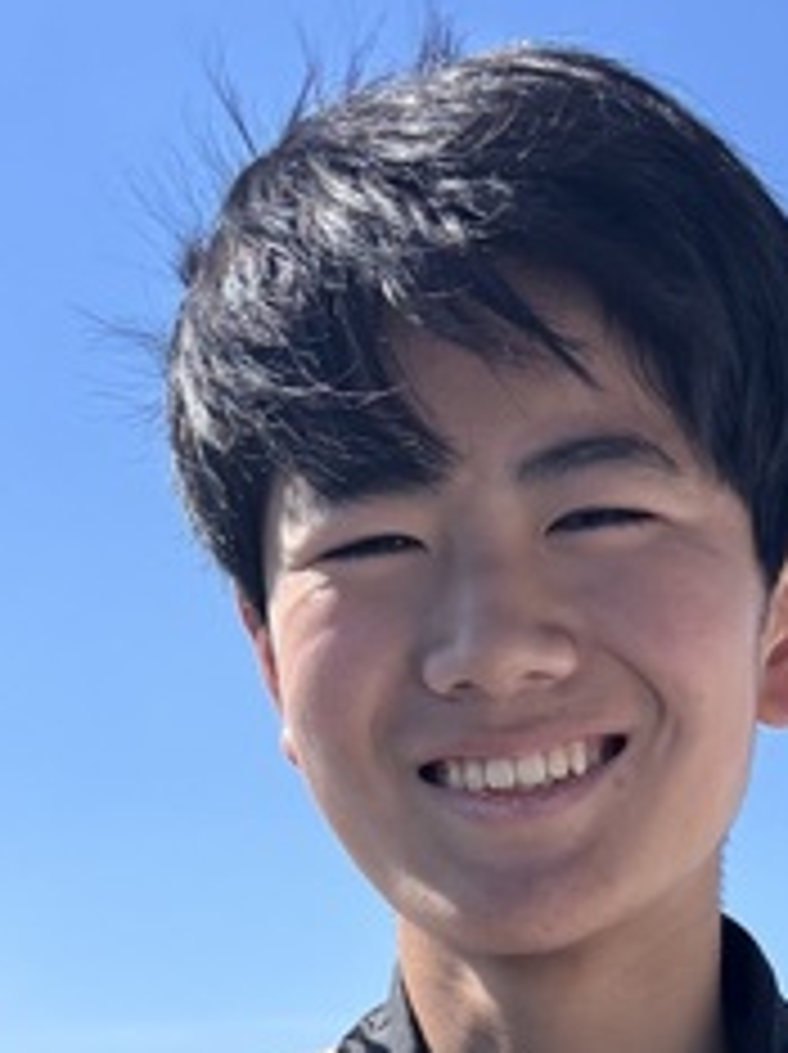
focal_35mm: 95
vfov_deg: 18.5
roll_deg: -3.1
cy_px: 1552
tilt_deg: -4.5
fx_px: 2889
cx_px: 675
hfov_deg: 15.4
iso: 50
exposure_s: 1/3021
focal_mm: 5.96
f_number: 1.6
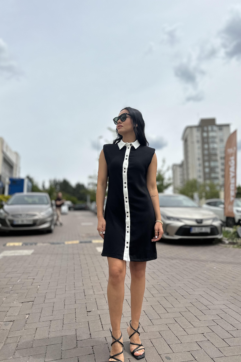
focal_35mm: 25
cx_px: 126
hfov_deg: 51.3
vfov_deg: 71.5
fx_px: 251
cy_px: 181
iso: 80
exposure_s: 1/8929
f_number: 1.78
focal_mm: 6.86
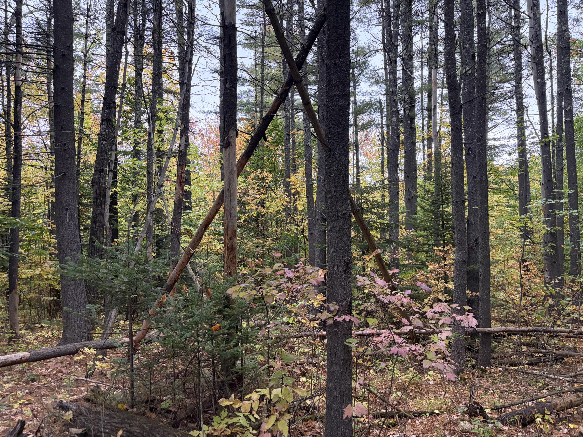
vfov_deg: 53.1
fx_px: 438
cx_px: 292
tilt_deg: +1.8
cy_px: 218
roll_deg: +1.6
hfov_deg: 67.3
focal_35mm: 26
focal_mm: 5.96
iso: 320
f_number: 1.6
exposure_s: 1/60
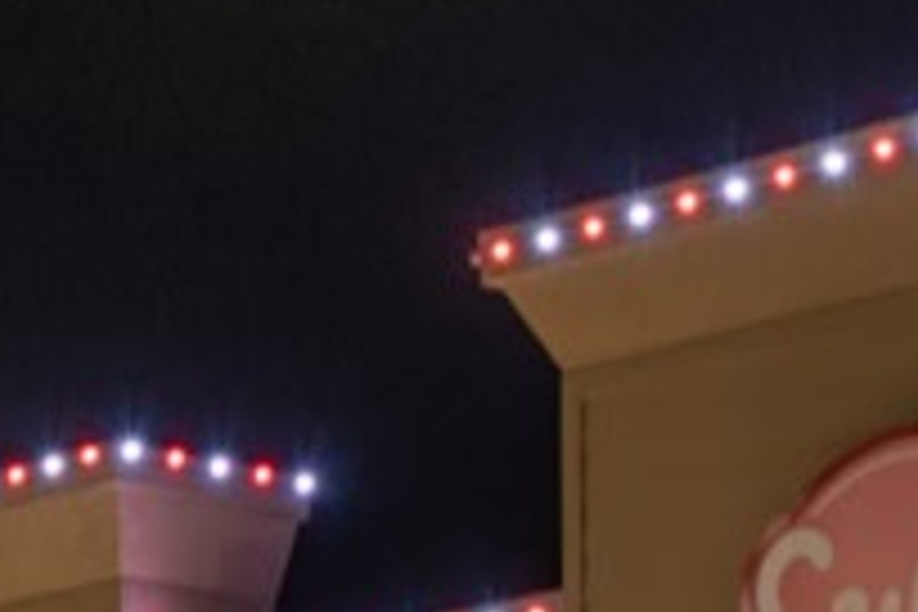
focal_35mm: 275
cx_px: 652
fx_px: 7012
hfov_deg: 7.5
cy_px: 536
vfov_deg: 5.0
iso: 800
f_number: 3.2
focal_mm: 35
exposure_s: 1/13
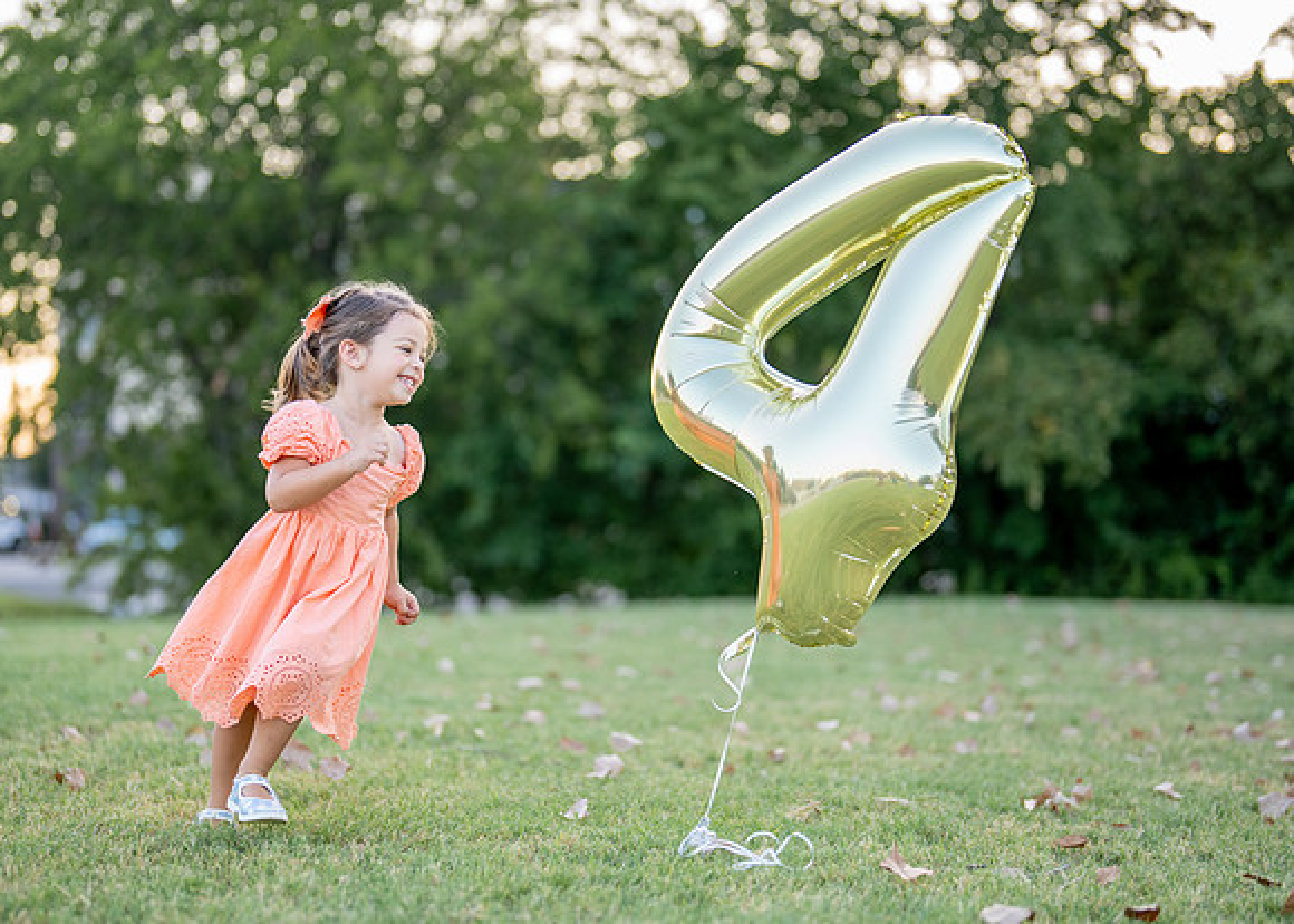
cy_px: 483
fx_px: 2337
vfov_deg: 22.4
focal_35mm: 64
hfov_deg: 30.9
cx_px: 590
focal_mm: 50
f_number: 1.2
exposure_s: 1/640
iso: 200
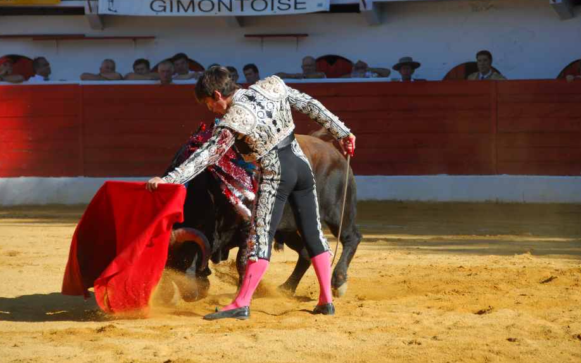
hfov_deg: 9.4
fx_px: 3516
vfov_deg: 5.9
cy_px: 148
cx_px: 296
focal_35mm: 222
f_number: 5.6
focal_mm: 130
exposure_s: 1/500
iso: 200
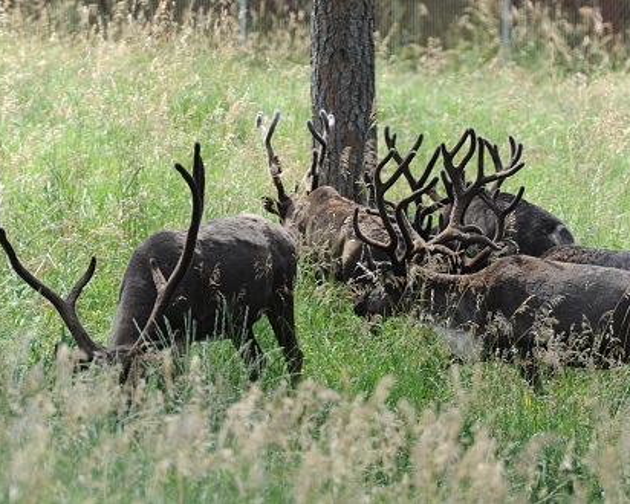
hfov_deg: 4.3
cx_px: 352
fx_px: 8488
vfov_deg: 3.4
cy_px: 252
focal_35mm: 455
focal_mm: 400
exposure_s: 1/250
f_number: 8
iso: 400
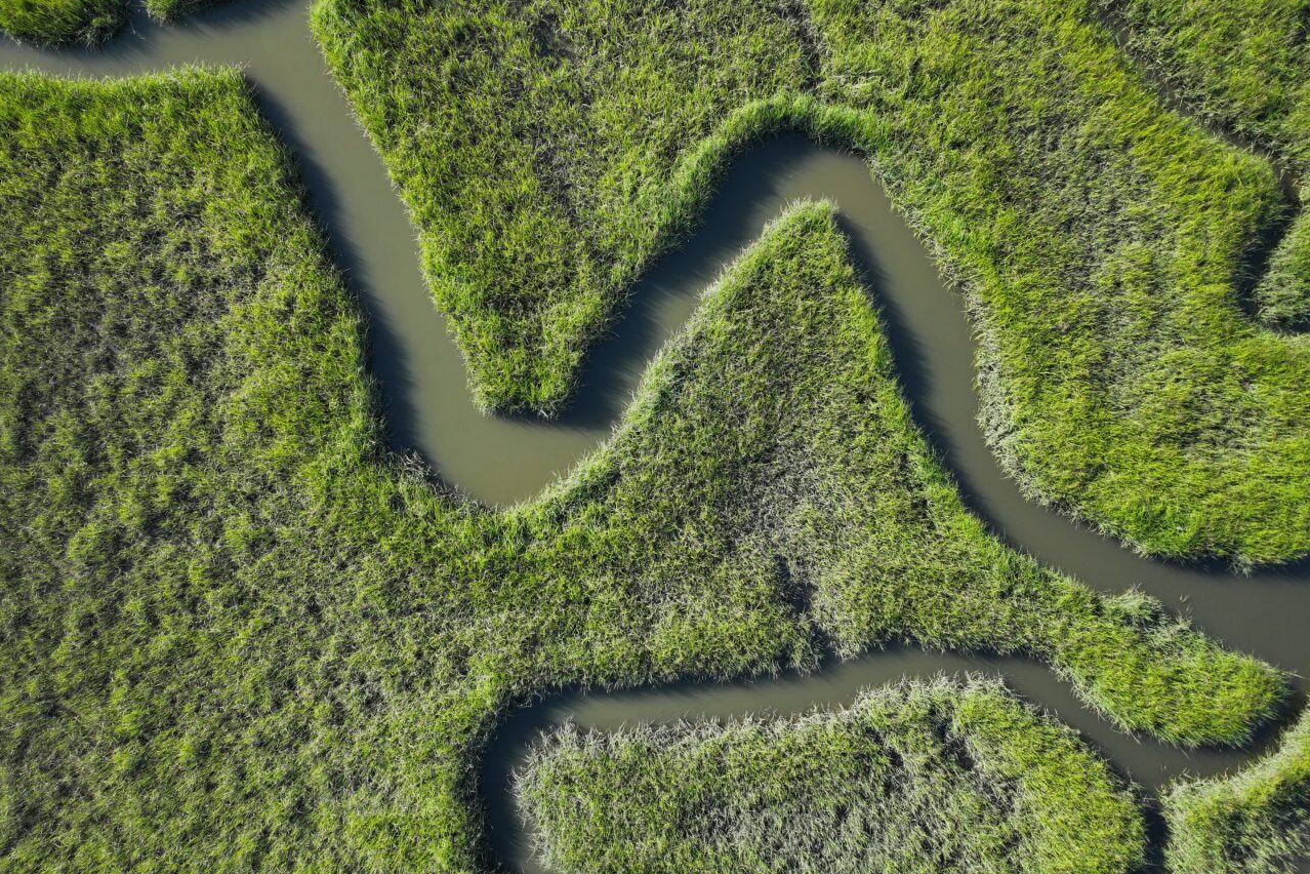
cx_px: 655
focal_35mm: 25
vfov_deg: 51.2
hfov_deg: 71.5
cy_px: 404
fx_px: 910
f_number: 2.8
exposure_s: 1/40
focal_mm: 12.29
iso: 100
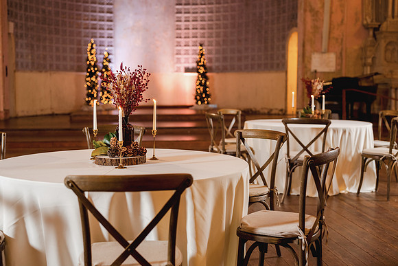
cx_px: 199
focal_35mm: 50
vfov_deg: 26.8
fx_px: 558
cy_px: 133
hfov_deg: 39.2
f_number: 2.8
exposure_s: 1/80
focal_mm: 50
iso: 400
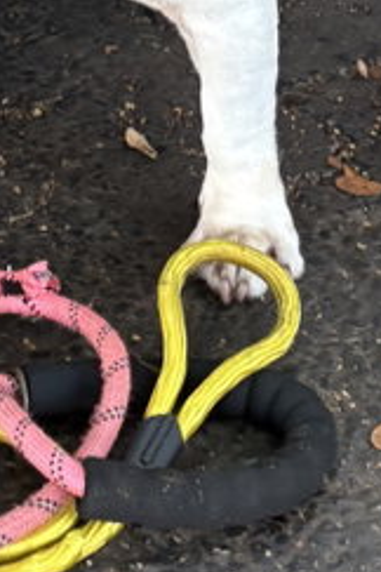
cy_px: -85
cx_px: 172
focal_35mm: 74
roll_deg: -1.9
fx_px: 1175
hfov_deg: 18.4
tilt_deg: -28.7
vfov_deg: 25.1
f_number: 1.6
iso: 100
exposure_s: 1/121
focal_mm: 5.96
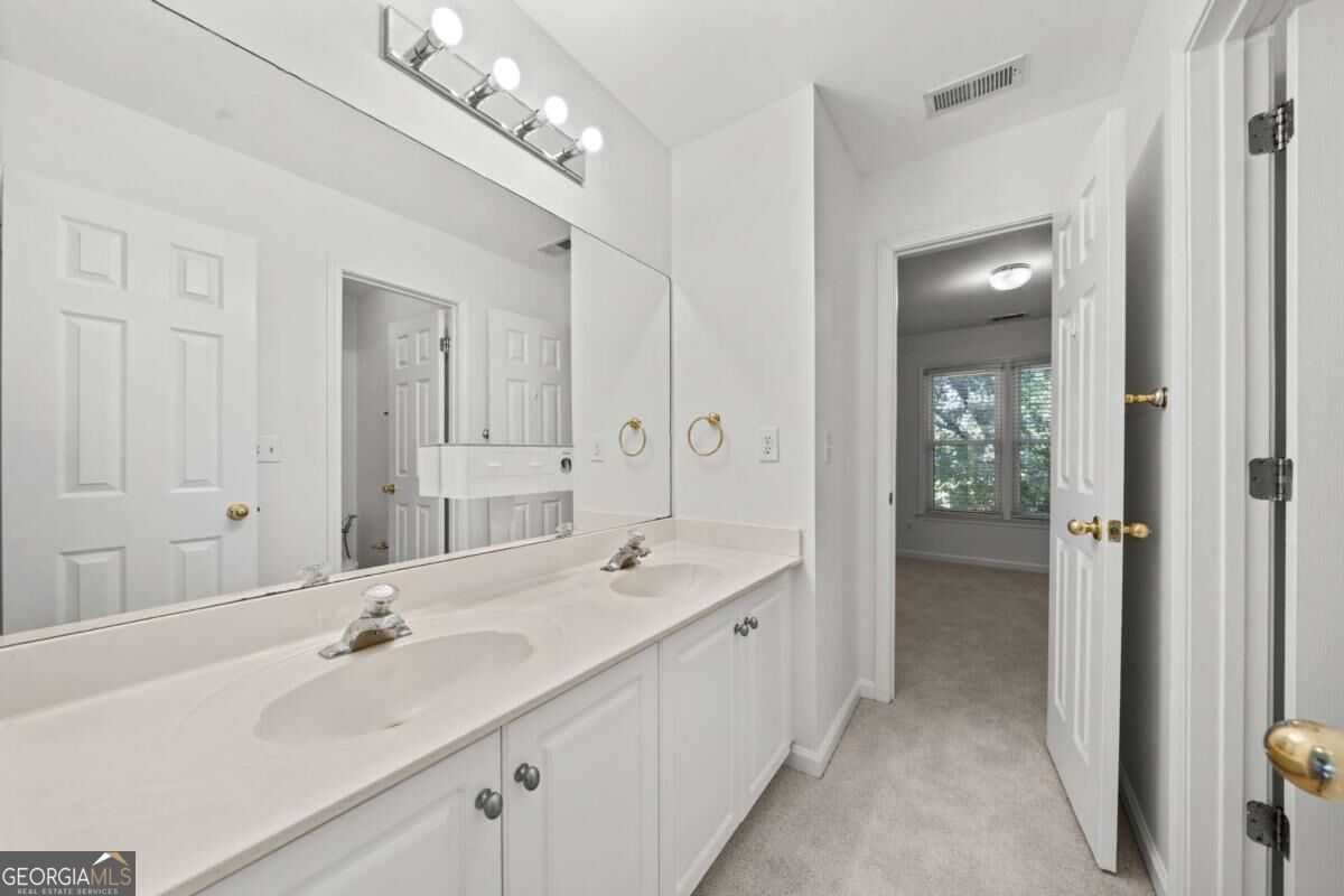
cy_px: 448
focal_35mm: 12
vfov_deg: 90.0
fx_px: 448
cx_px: 672
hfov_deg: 112.6
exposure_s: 1/6
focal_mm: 12
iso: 250
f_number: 9
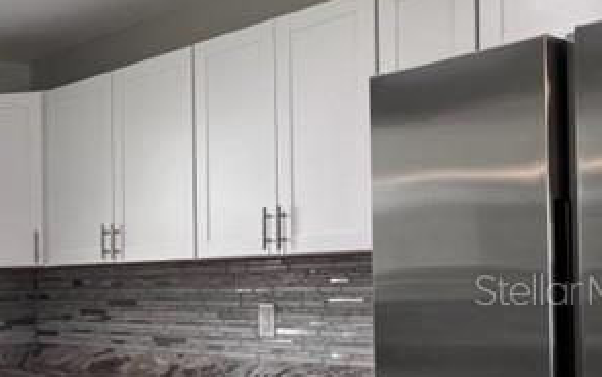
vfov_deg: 21.4
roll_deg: +1.2
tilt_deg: +0.7
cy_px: 289
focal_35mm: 60
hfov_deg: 31.6
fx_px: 985
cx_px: 12
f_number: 1.6
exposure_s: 1/120
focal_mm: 5.1
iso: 125
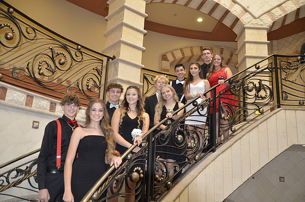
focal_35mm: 32
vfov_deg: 41.5
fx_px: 266
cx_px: 152
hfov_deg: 59.6
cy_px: 101
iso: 800
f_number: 3.5
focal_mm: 21
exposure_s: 1/30
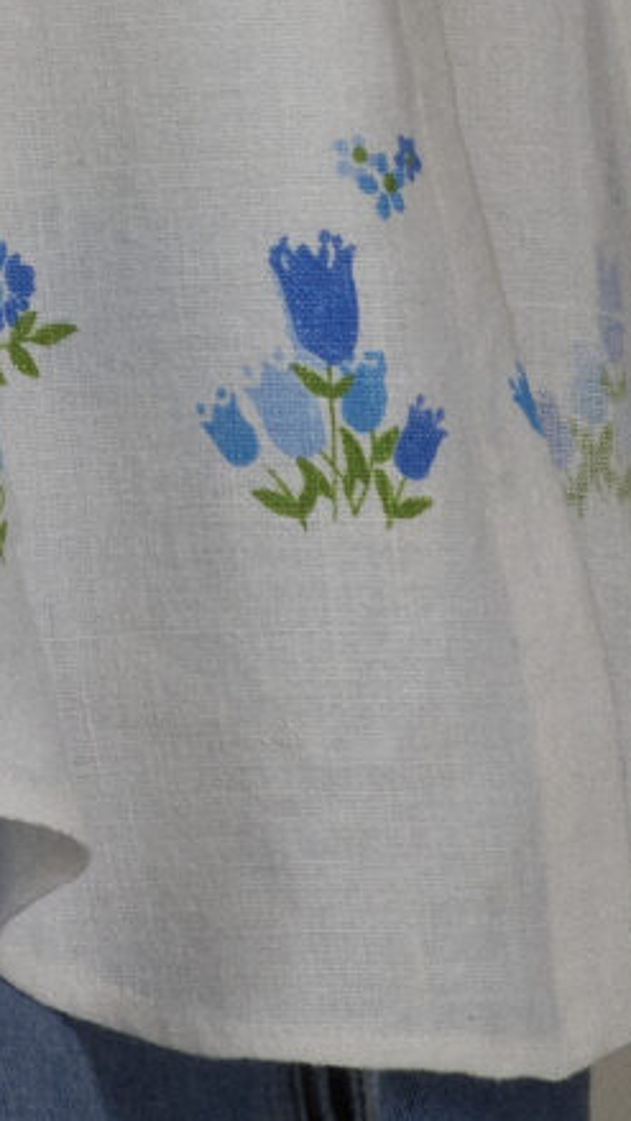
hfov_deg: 1.9
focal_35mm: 641
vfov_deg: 3.3
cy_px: -914
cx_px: -295
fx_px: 19063
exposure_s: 1/160
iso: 200
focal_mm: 105
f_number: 11
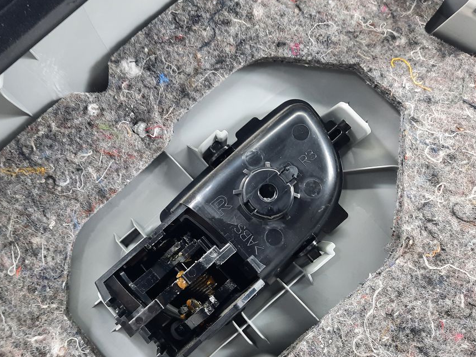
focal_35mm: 35
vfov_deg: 40.7
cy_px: 182
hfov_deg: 52.2
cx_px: 184
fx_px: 481
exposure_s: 1/50
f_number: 2
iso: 125
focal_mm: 4.6
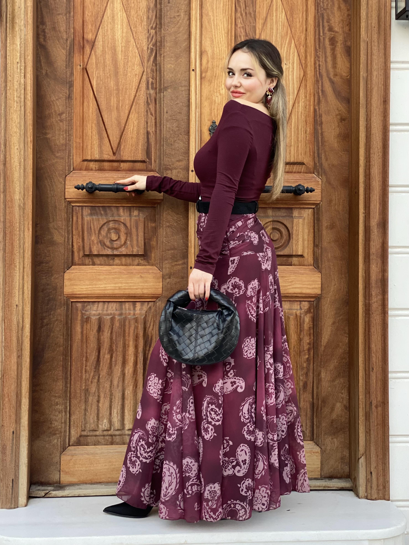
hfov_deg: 28.0
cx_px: 204
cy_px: 272
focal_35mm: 52
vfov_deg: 36.8
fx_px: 819
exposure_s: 1/122
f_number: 2
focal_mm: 6
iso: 100
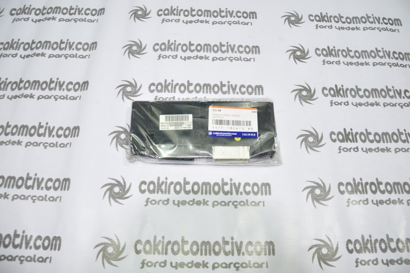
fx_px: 307
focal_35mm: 27
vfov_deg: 47.8
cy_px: 136
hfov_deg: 67.4
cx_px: 205
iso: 200
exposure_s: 1/40
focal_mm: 18
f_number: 4.5
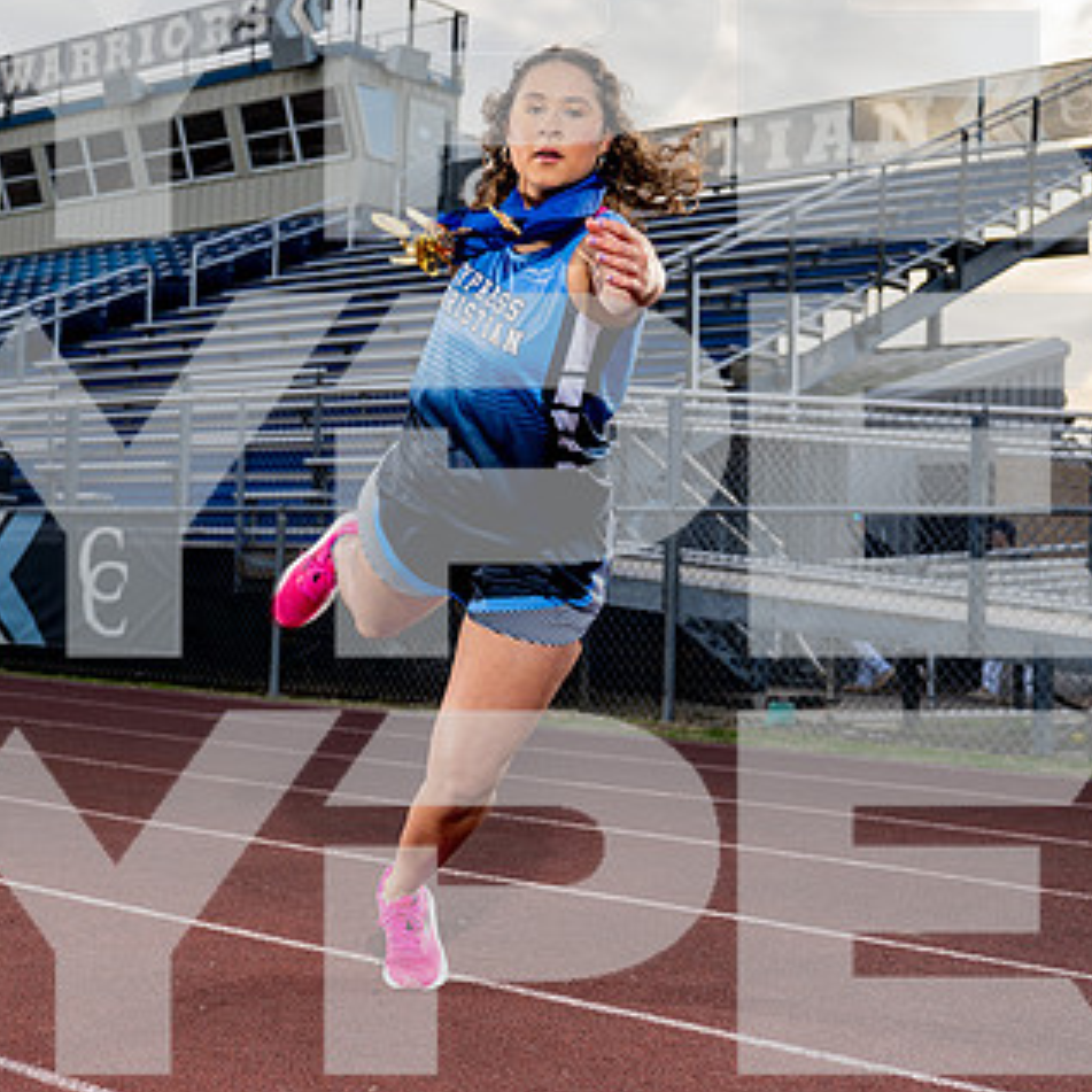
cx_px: 269
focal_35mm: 56
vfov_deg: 30.5
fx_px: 1999
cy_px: 477
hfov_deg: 30.0
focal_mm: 36
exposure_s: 1/250
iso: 100
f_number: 4
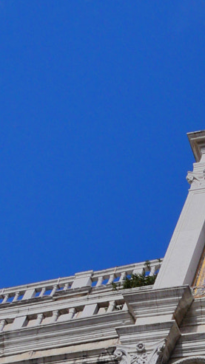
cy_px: 361
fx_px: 958
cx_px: 283
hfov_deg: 11.8
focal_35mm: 99
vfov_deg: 20.9
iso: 800
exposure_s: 1/800
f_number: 9
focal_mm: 14
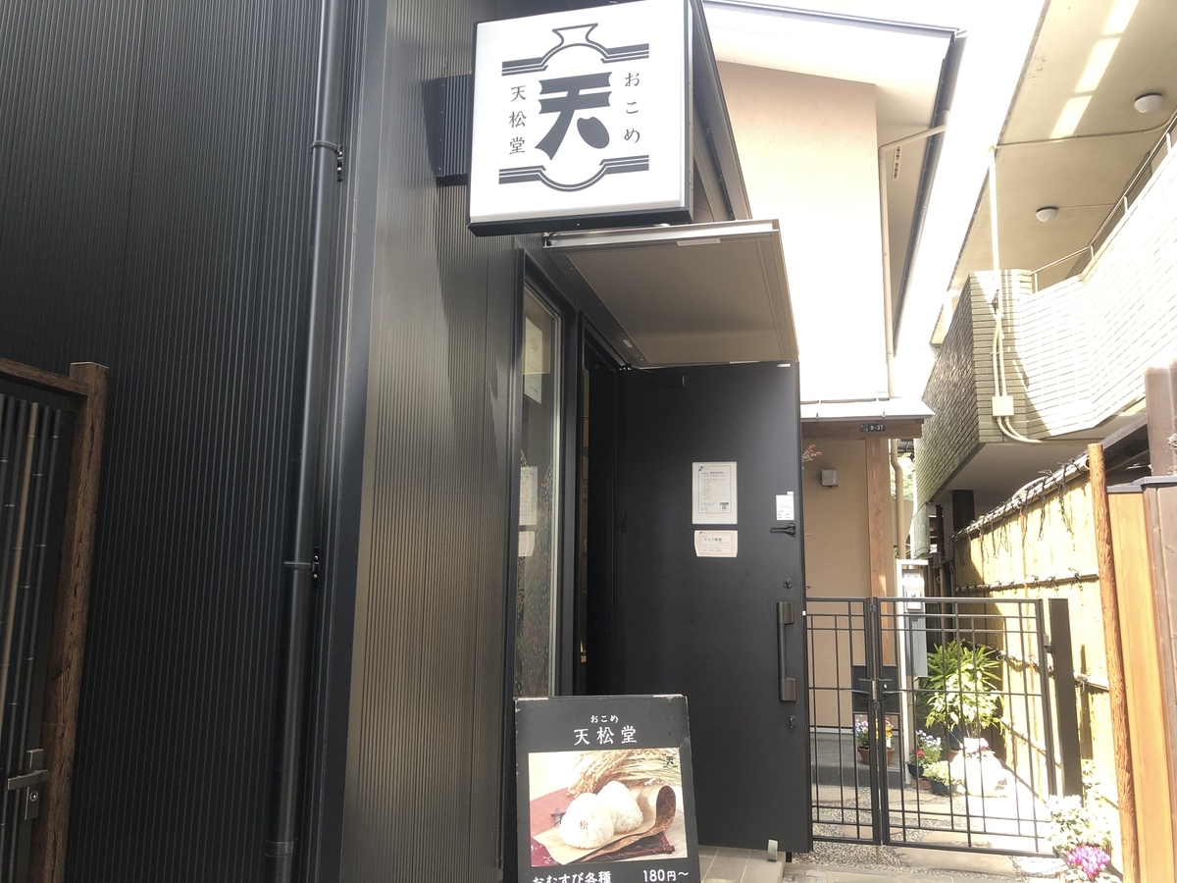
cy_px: 442
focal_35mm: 28
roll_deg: -0.5
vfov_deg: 49.7
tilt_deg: +9.4
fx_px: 952
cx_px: 588
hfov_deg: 63.4
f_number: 1.8
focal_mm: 3.99
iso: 25
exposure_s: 1/100
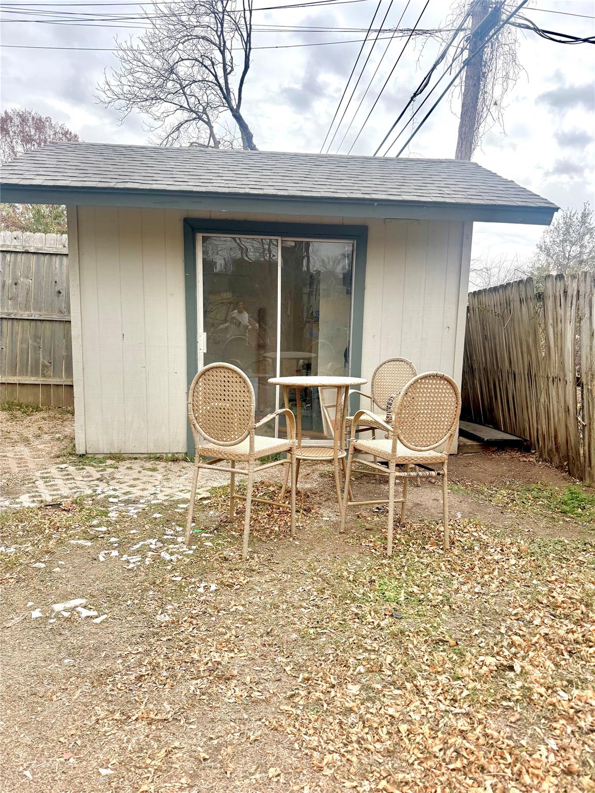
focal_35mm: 24
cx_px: 298
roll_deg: -1.9
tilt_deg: -5.3
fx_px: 550
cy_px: 396
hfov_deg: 56.8
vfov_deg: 71.6
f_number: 1.78
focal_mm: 6.76
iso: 100
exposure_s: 1/765
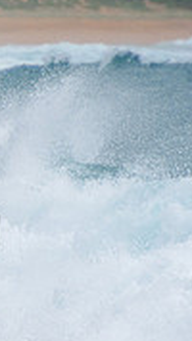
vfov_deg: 1.1
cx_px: -204
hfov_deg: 0.6
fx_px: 18508
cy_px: 204
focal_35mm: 2043
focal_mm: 400
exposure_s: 1/2000
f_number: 5.6
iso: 320
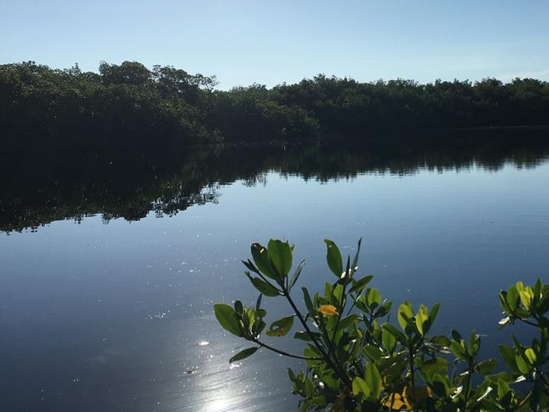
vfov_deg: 33.2
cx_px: 361
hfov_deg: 43.3
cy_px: 122
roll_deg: +0.1
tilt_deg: +0.4
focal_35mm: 43
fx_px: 682
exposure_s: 1/5495
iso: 25
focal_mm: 4.15
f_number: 2.2
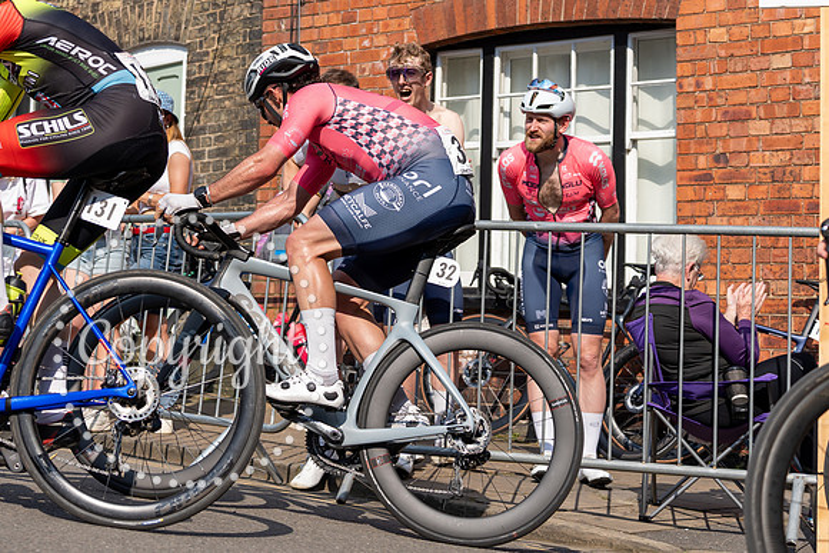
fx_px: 1709
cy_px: 78
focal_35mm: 74
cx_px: 222
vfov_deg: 18.1
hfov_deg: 27.0
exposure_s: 1/1250
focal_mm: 41
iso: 100
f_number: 3.2
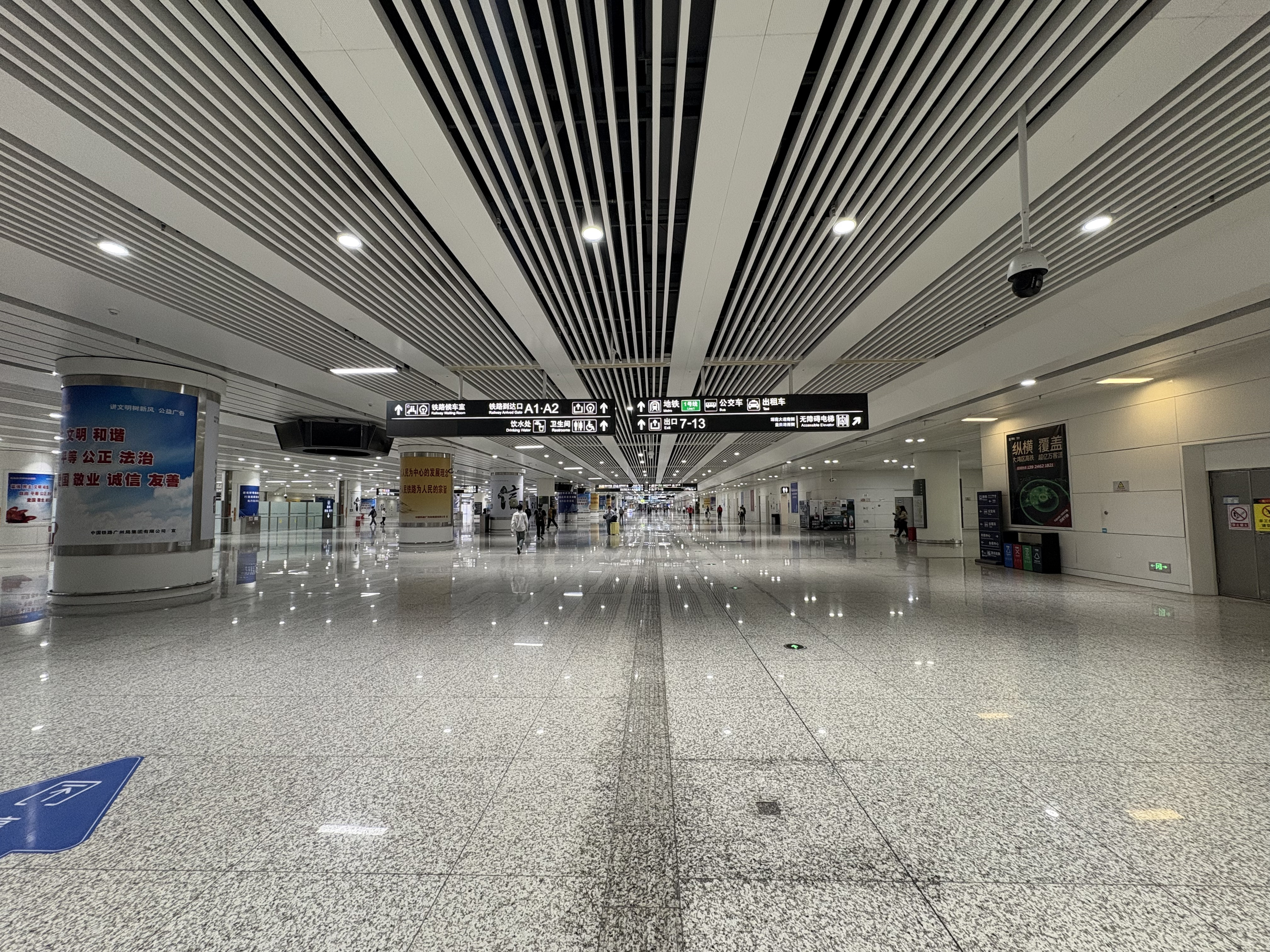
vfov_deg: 85.7
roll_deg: +0.8
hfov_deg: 102.1
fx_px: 514
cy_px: 476
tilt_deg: +4.1
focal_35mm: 14
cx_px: 635
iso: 160
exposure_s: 1/50
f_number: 2.2
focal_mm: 2.22
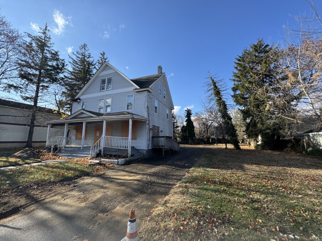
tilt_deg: +8.2
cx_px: 161
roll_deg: -0.7
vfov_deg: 85.7
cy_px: 120
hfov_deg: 102.1
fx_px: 130
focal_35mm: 14
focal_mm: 2.22
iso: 50
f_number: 2.2
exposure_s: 1/921
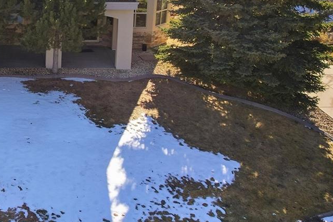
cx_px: 11
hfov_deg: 33.6
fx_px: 508
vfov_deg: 23.9
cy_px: 18
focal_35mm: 55
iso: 100
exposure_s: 1/100
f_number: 2.8
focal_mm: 8.4
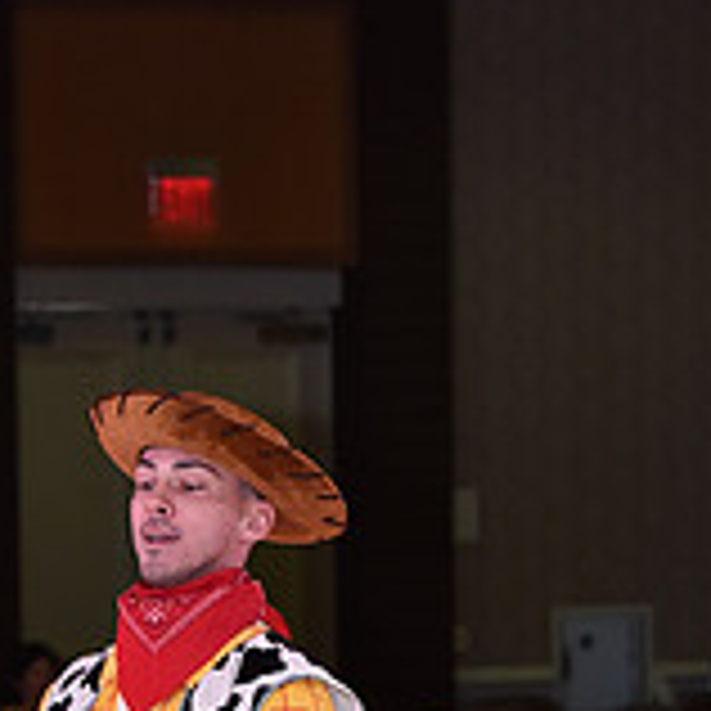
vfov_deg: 5.0
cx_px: 11
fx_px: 8133
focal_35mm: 350
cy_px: 990
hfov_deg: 5.0
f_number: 6.3
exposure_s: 1/250
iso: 1600
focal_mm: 112
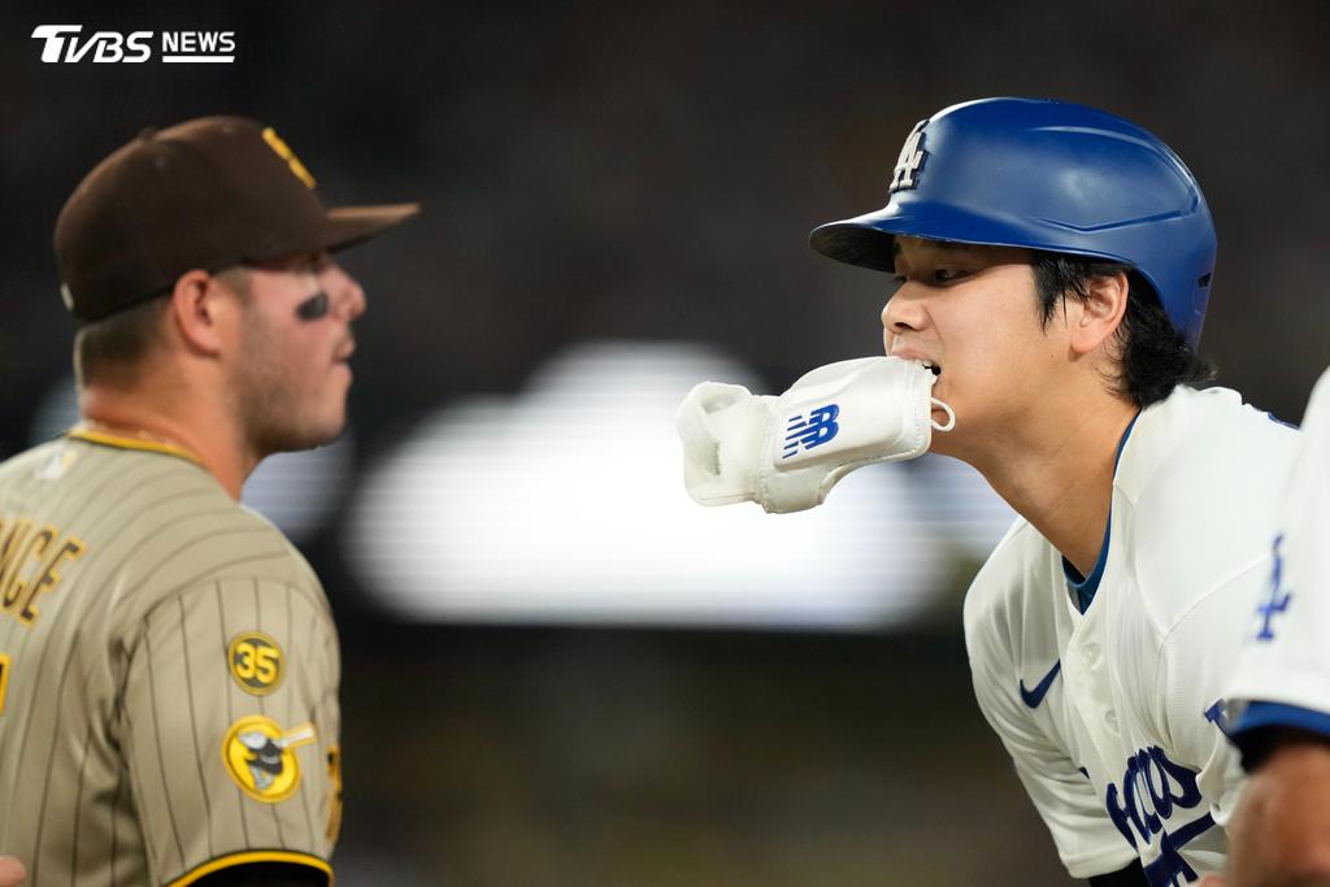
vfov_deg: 3.4
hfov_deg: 5.2
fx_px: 14779
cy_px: 444
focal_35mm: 400
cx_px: 665
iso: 3200
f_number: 2.8
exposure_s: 1/2500
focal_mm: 400
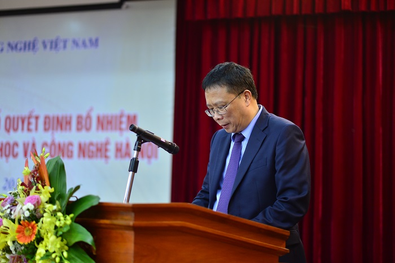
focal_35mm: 85
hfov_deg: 23.9
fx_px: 932
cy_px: 132
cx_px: 198
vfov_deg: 16.0
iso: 1000
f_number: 1.8
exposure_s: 1/125
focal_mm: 85
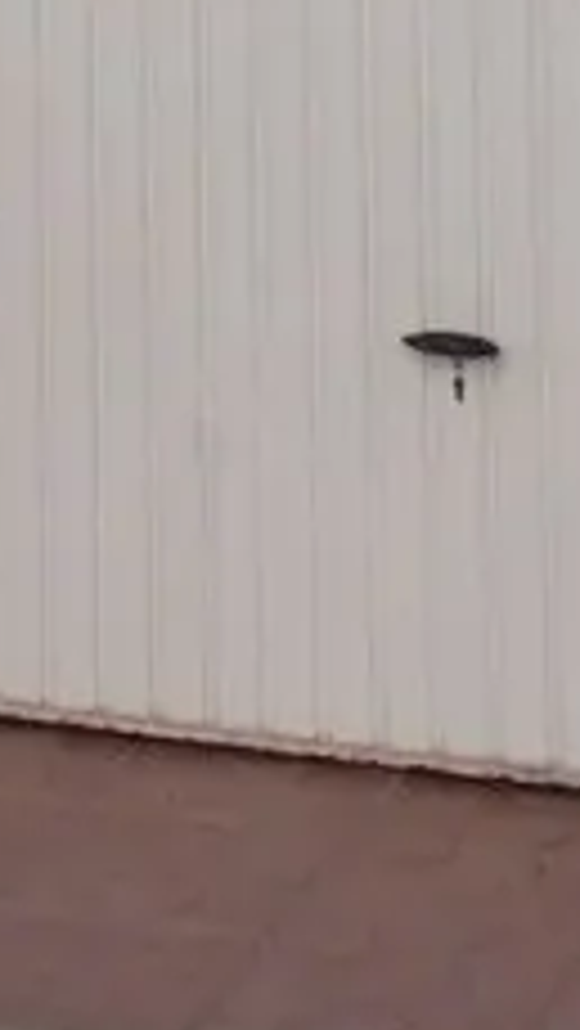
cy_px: -1106
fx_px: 3987
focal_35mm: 146
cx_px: -504
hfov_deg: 8.0
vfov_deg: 12.7
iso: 100
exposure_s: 1/640
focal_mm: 4.3
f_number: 4
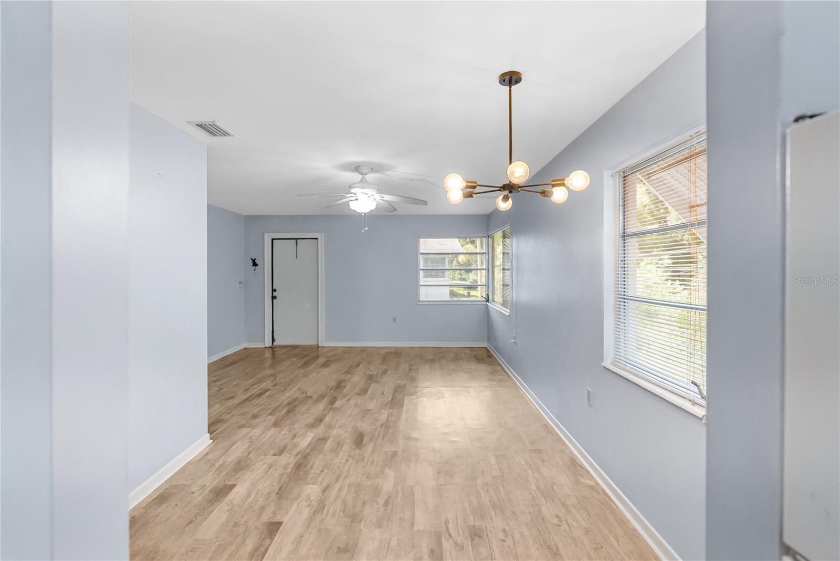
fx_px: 373
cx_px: 420
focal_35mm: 16
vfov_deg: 73.8
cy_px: 280
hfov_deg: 96.7
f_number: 4
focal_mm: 16
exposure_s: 1/200
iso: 1250
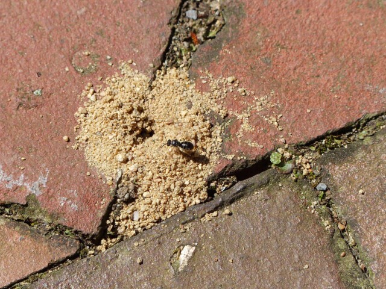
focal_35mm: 630
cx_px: 193
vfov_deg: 2.4
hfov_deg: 3.1
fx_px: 7025
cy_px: 144
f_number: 4
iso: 100
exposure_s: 1/1000
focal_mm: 108
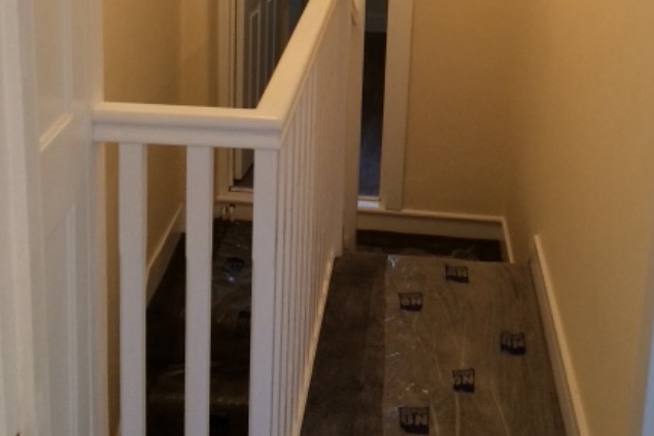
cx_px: 402
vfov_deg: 23.0
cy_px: 21
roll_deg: -0.6
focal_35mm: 57
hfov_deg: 34.9
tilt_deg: -16.0
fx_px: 1035
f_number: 2.2
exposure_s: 1/33
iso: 200
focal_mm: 4.15
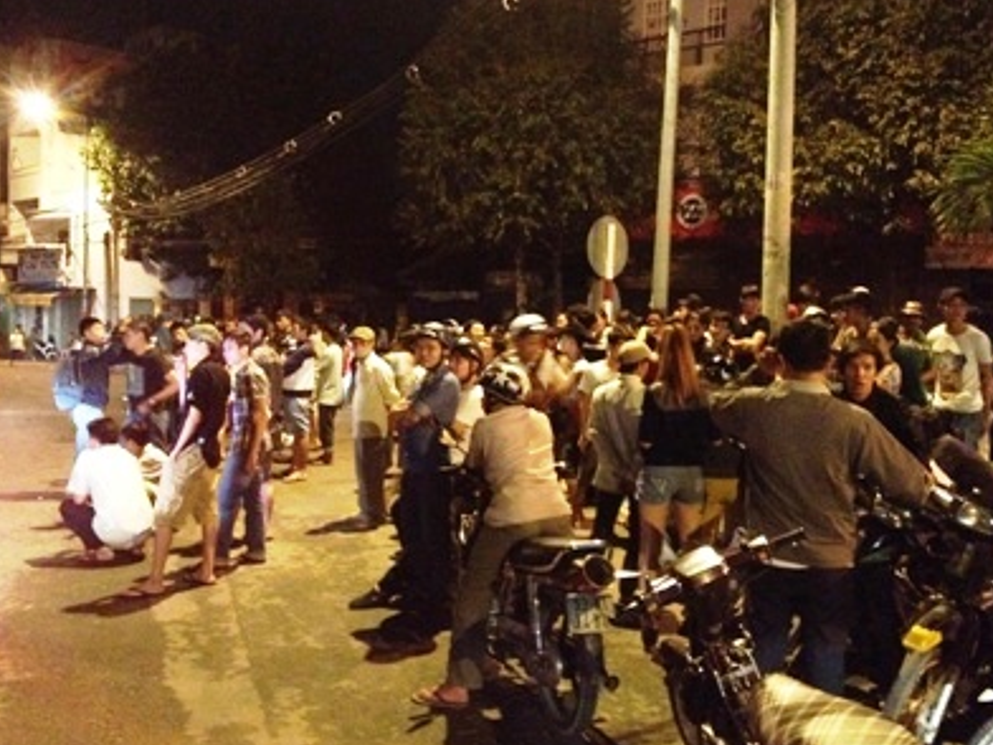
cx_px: 537
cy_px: 337
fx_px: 1147
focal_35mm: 40
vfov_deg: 35.9
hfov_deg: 46.8
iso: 800
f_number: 2.4
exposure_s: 1/15
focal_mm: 4.28
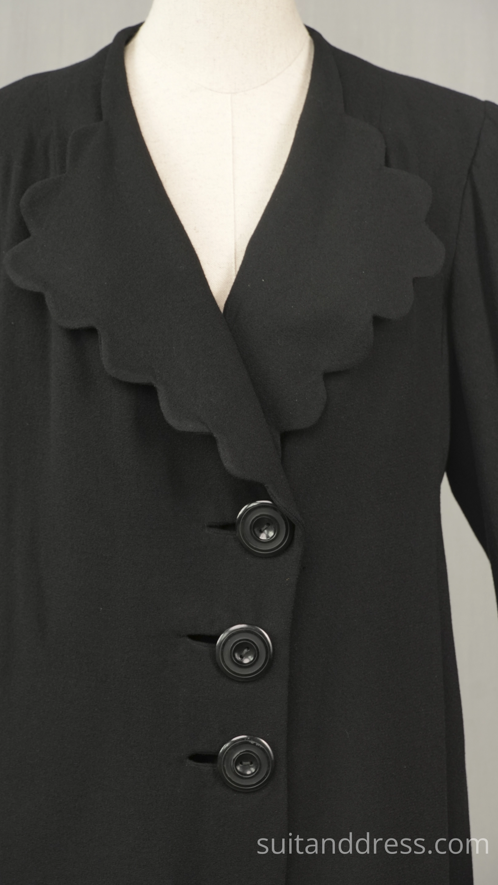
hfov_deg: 9.4
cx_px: 219
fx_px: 3028
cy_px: 442
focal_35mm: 129
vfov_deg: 16.6
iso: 500
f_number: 7.1
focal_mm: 82
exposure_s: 1/30
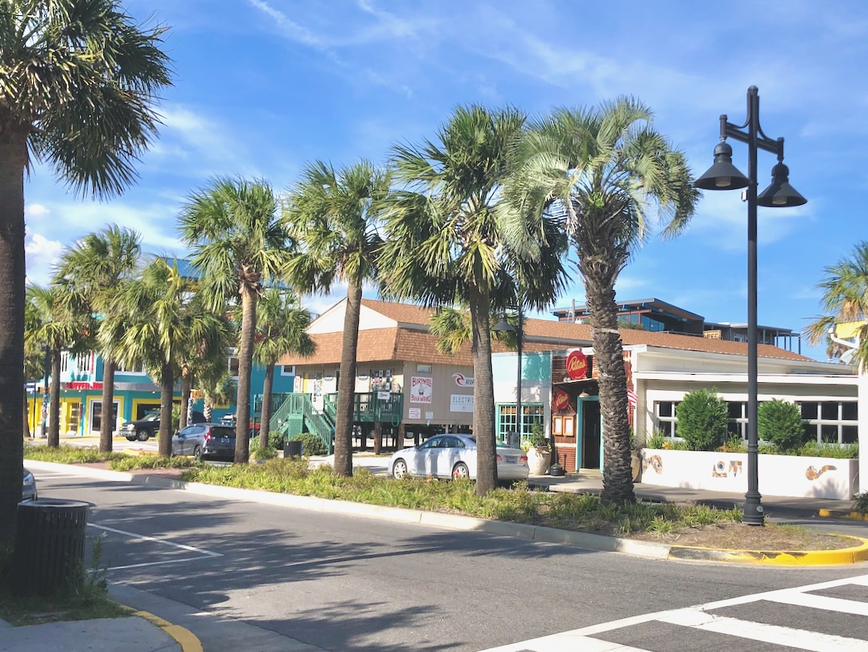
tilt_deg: +8.6
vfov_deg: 49.8
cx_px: 434
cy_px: 326
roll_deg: -0.8
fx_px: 702
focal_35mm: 28
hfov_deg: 63.4
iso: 20
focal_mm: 3.99
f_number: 1.8
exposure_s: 1/2114
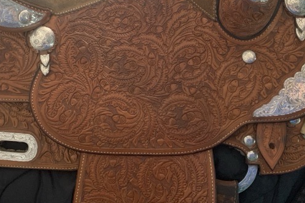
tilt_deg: -35.5
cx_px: 120
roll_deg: -6.1
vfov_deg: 27.1
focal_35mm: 49
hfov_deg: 40.2
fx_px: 415
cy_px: 51
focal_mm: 4.25
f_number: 1.8
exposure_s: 1/60
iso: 400
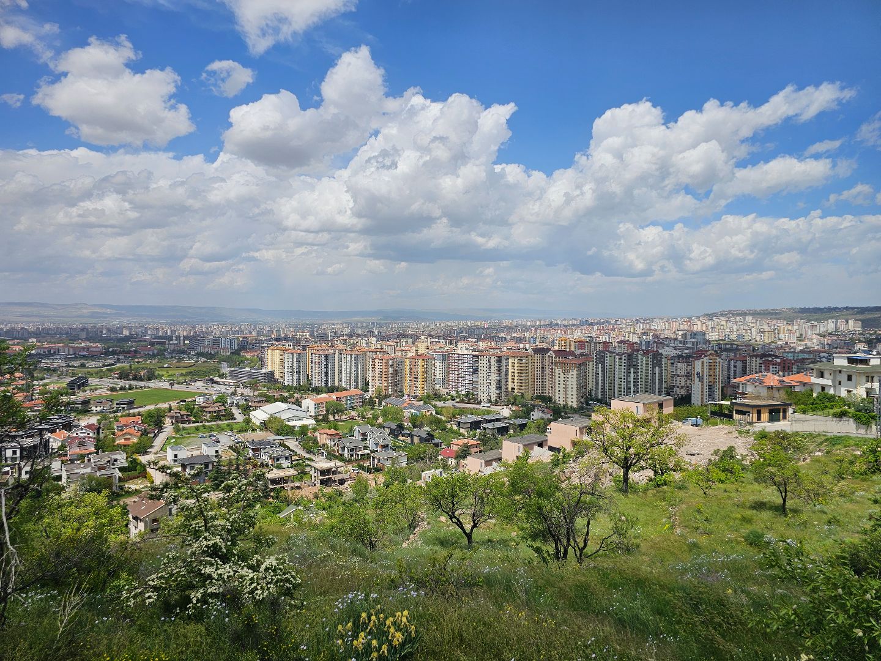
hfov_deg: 73.9
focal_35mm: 23
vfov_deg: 58.9
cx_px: 440
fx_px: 585
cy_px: 330
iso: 10
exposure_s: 1/1775
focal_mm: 6.3
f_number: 1.7
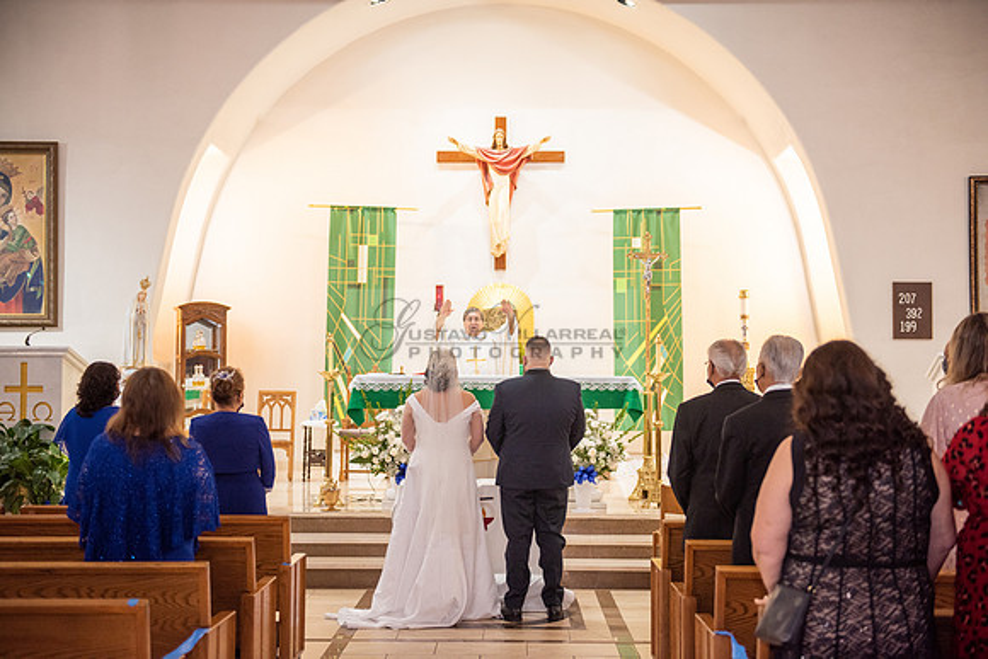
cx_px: 494
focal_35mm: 50
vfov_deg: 27.0
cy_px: 330
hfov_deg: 39.6
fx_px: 1372
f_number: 2.8
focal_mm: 50
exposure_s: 1/160
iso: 1000
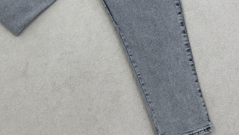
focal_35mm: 93
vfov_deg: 12.5
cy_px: -55
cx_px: 81
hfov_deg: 22.8
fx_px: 589
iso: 80
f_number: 1.78
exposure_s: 1/351
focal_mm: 6.86
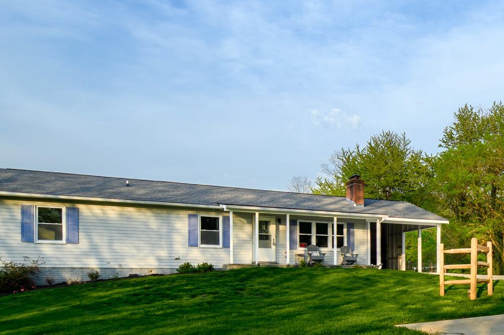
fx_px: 532
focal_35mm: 38
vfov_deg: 34.3
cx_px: 450
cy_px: 83
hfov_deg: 46.0
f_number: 16
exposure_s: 1/320
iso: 320
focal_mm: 19
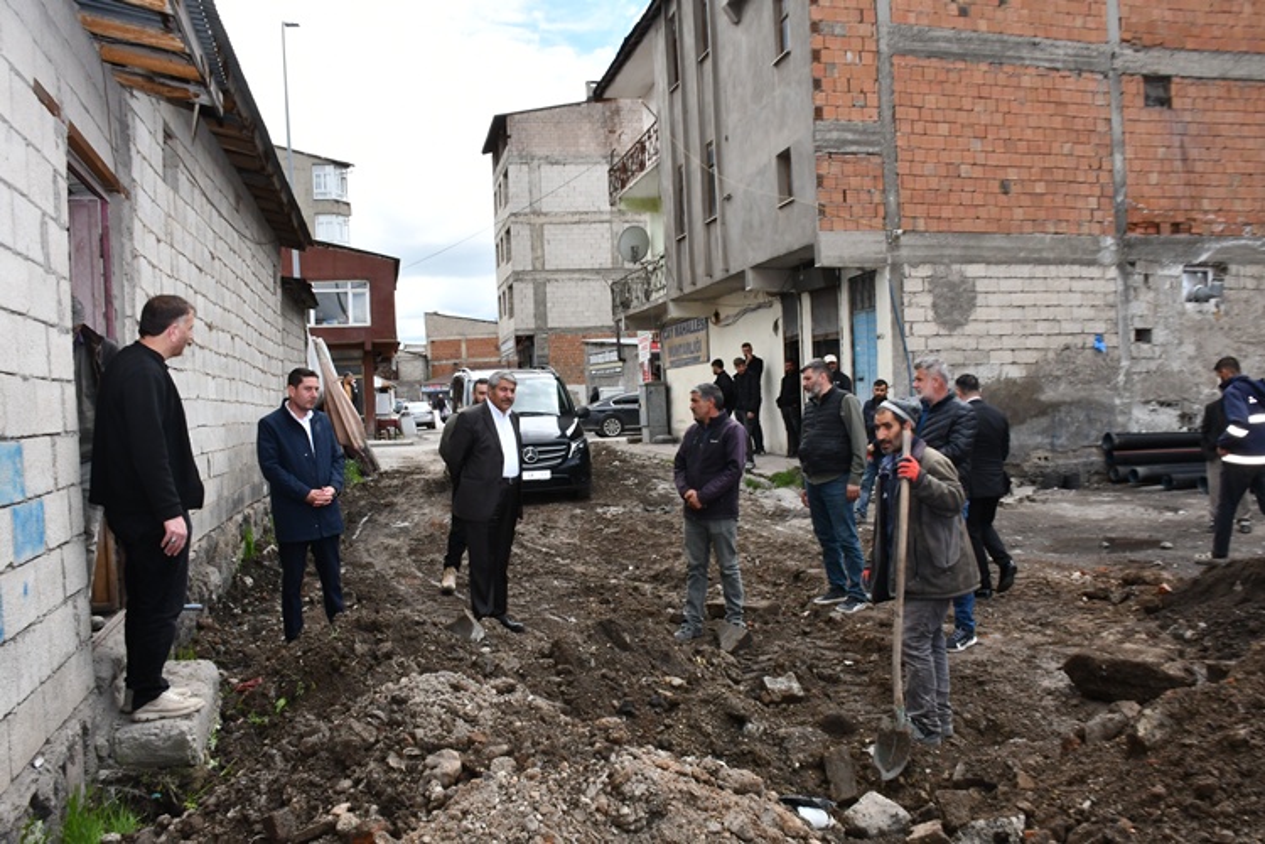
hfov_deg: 61.9
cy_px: 422
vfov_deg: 43.6
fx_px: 1054
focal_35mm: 30
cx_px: 632
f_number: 22
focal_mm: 20
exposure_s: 1/250
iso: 1250
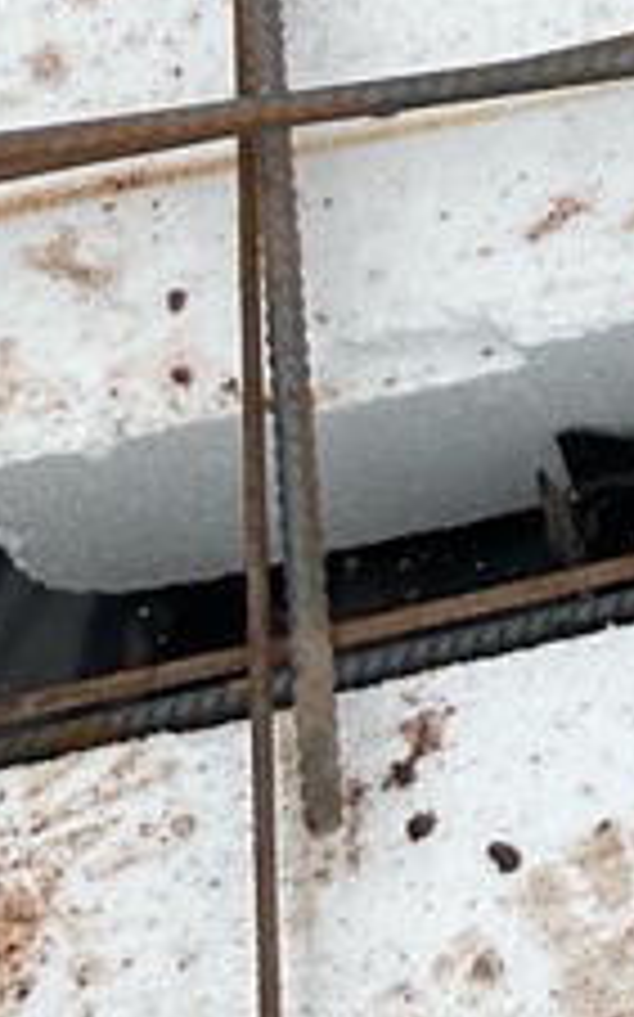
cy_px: -202
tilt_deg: -58.5
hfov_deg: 8.5
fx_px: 3765
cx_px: 1718
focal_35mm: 136
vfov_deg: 14.9
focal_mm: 3
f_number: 1.8
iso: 16
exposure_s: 1/1490
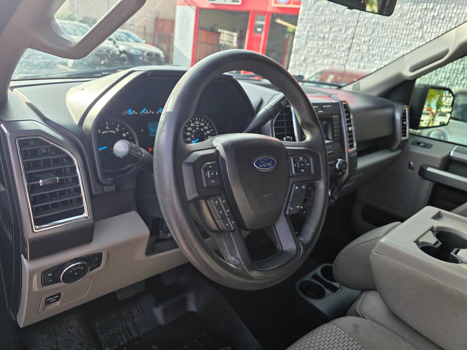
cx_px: 234
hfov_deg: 73.9
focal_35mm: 23
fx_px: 310
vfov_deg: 58.9
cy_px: 175
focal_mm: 6.3
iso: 40
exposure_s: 1/359
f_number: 1.7
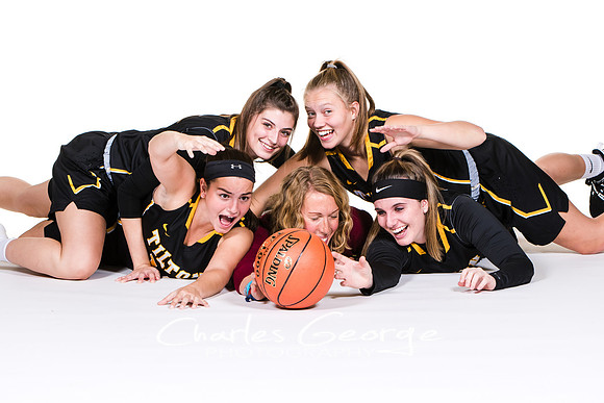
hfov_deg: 12.9
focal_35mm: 159
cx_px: 290
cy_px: 194
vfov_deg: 8.6
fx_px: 2667
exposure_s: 1/160
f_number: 6.3
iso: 200
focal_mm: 102
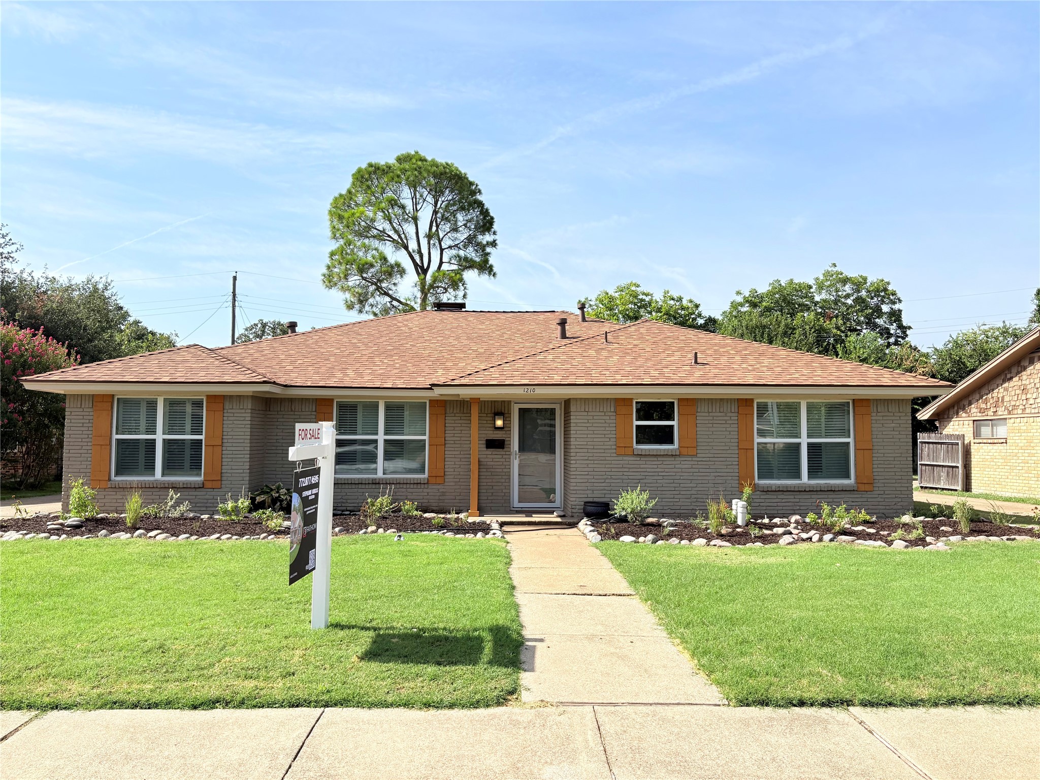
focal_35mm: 26
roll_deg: -0.1
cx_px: 520
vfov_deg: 53.1
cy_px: 390
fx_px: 781
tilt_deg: +3.4
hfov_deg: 67.3
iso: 64
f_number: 1.6
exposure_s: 1/2985
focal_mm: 5.96
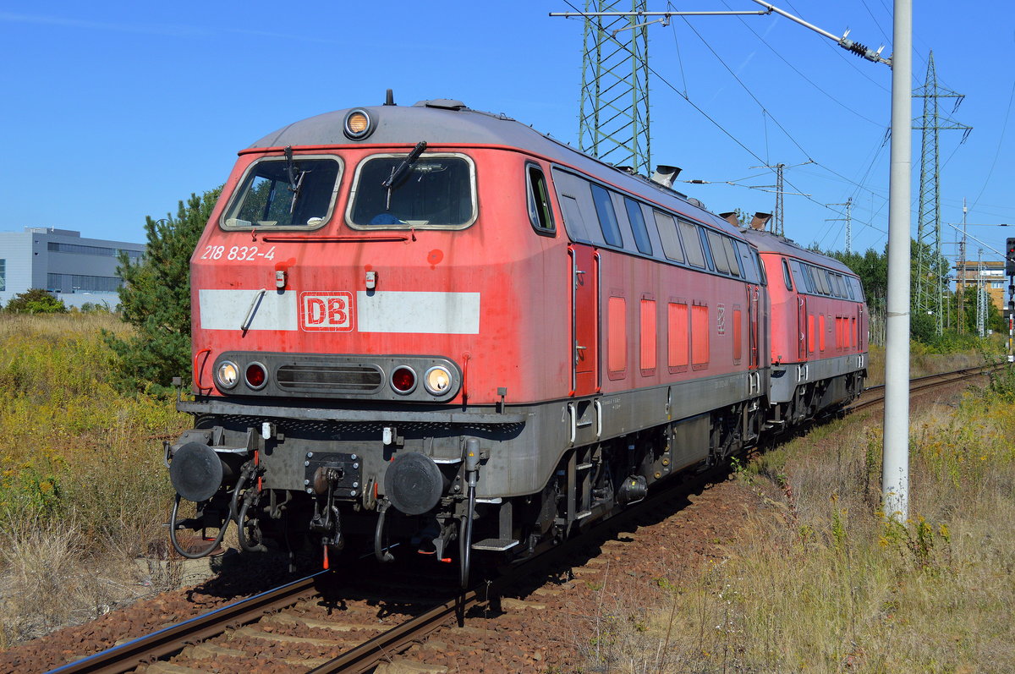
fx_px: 1436
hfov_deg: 38.9
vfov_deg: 26.4
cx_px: 508
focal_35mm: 51
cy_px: 337
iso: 400
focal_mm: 34
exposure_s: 1/2000
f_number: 6.3
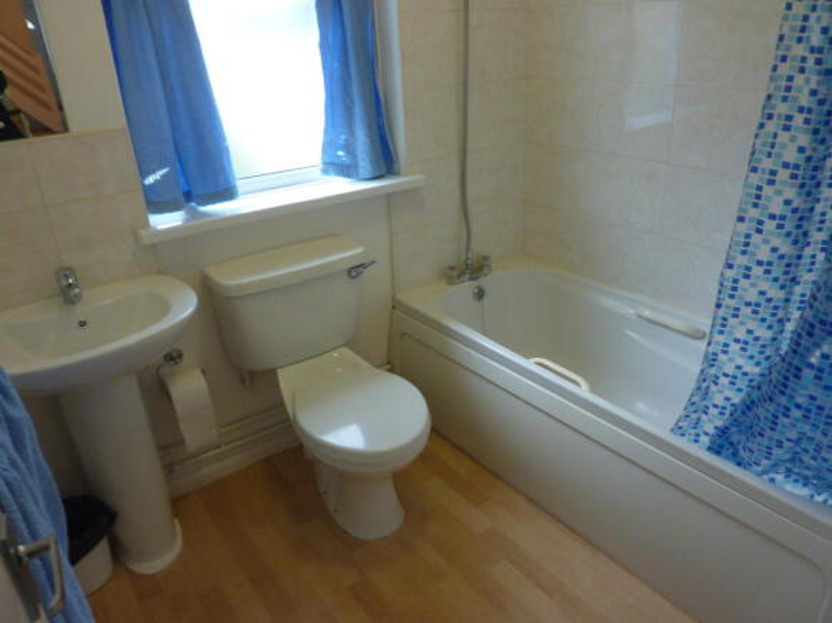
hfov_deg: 69.4
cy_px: 312
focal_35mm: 25
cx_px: 416
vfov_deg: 54.9
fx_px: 601
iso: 200
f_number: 3.3
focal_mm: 4.1
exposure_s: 1/30
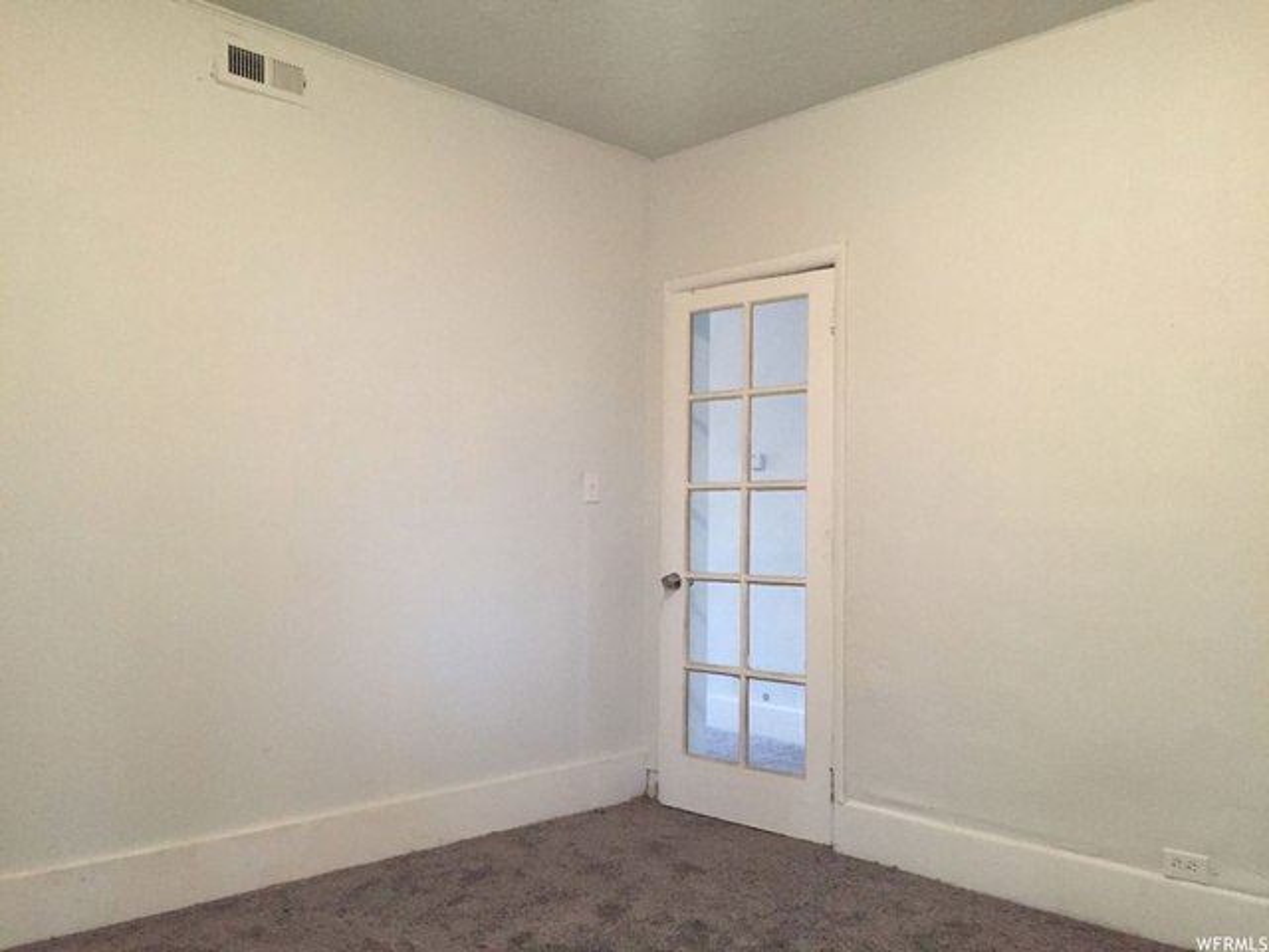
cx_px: 634
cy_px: 476
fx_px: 1063
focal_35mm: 29
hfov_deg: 61.7
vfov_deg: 48.2
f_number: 2.2
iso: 200
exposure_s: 1/30
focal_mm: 4.15
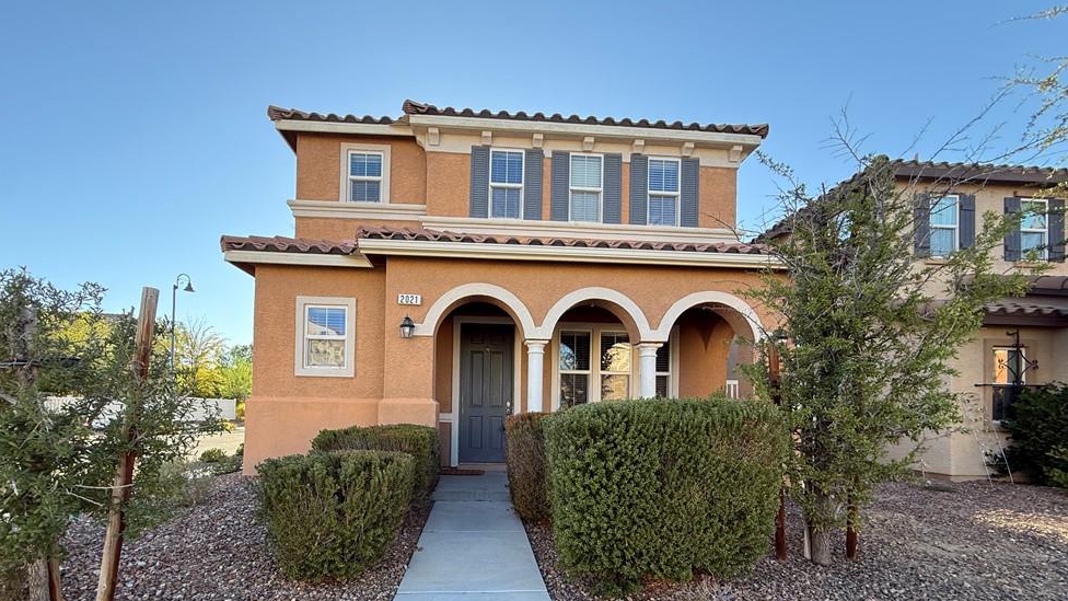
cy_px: 404
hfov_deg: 99.3
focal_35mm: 16
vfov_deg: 65.2
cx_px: 514
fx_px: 453
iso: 50
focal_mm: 2.22
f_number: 2.2
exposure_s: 1/211
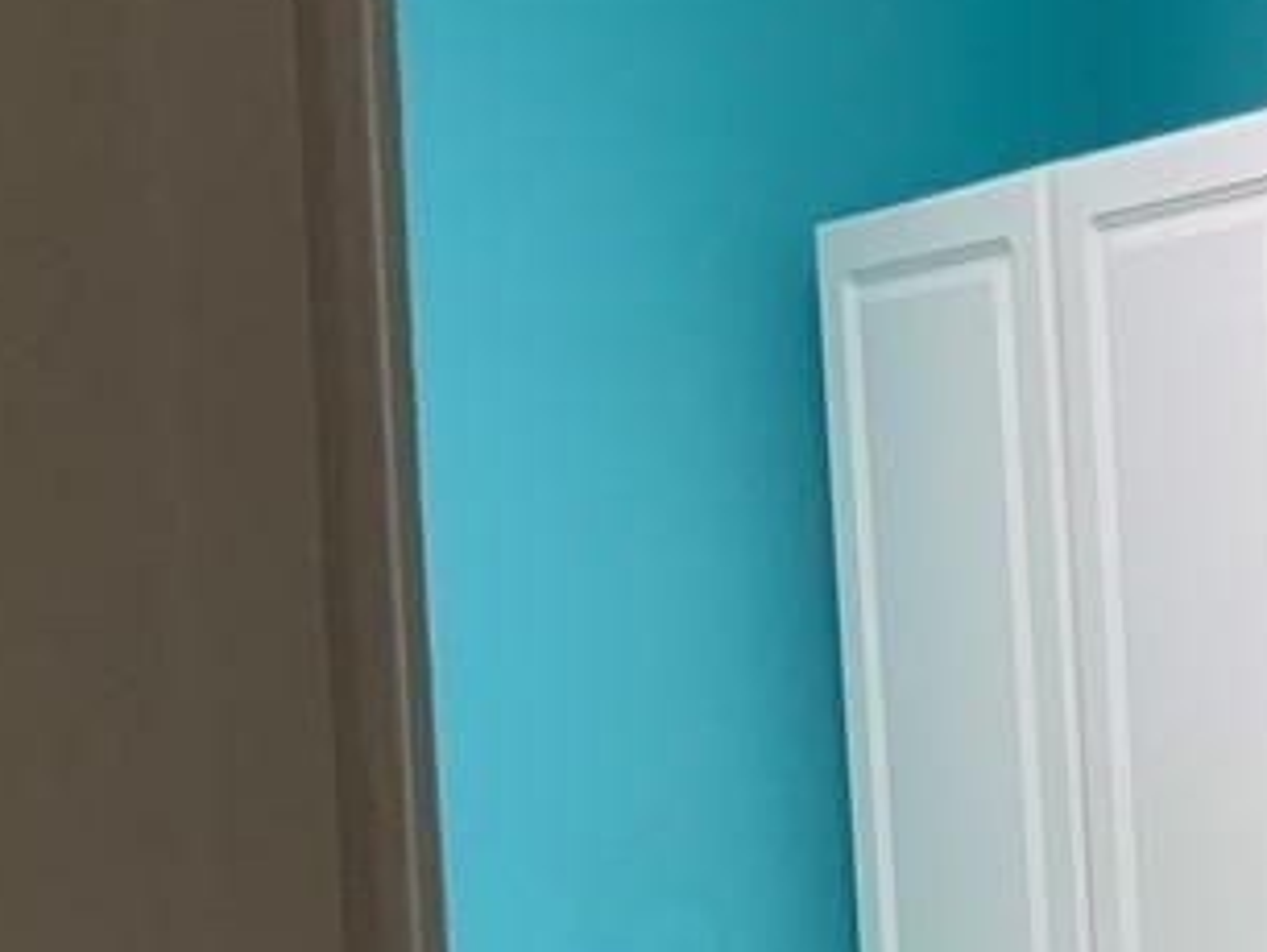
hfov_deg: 17.9
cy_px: 1097
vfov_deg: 14.8
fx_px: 3553
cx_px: 1958
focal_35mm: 97
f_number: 1.8
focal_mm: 3
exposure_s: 1/60
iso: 50
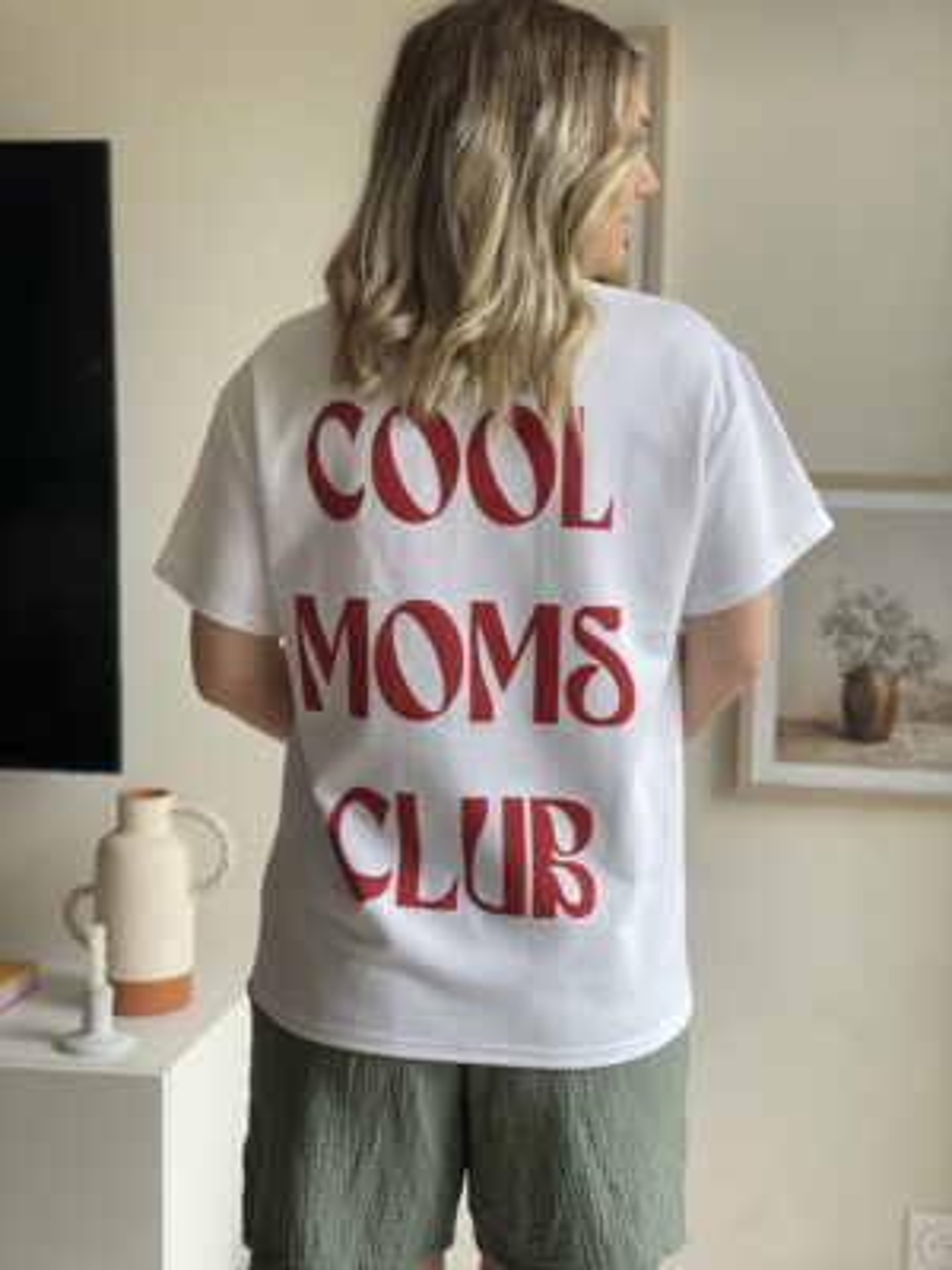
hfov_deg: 28.0
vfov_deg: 36.8
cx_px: 476
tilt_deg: -5.6
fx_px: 1907
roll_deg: -0.2
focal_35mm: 52
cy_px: 635
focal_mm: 6
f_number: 2
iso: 40
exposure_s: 1/122
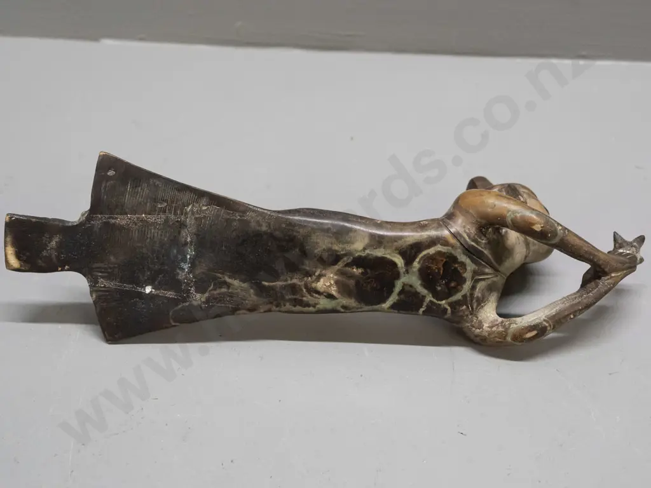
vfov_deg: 30.3
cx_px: 326
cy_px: 244
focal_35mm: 48
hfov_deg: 39.7
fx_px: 903
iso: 3200
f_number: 5
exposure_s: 1/125
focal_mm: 24
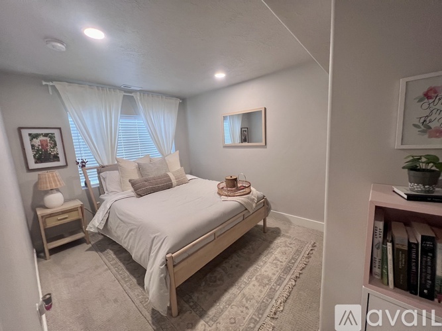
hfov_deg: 106.2
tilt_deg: -8.6
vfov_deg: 89.9
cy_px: 166
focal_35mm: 13
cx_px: 221
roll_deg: +4.1
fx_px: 166
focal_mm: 1.57
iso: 200
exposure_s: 1/120
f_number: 1.8
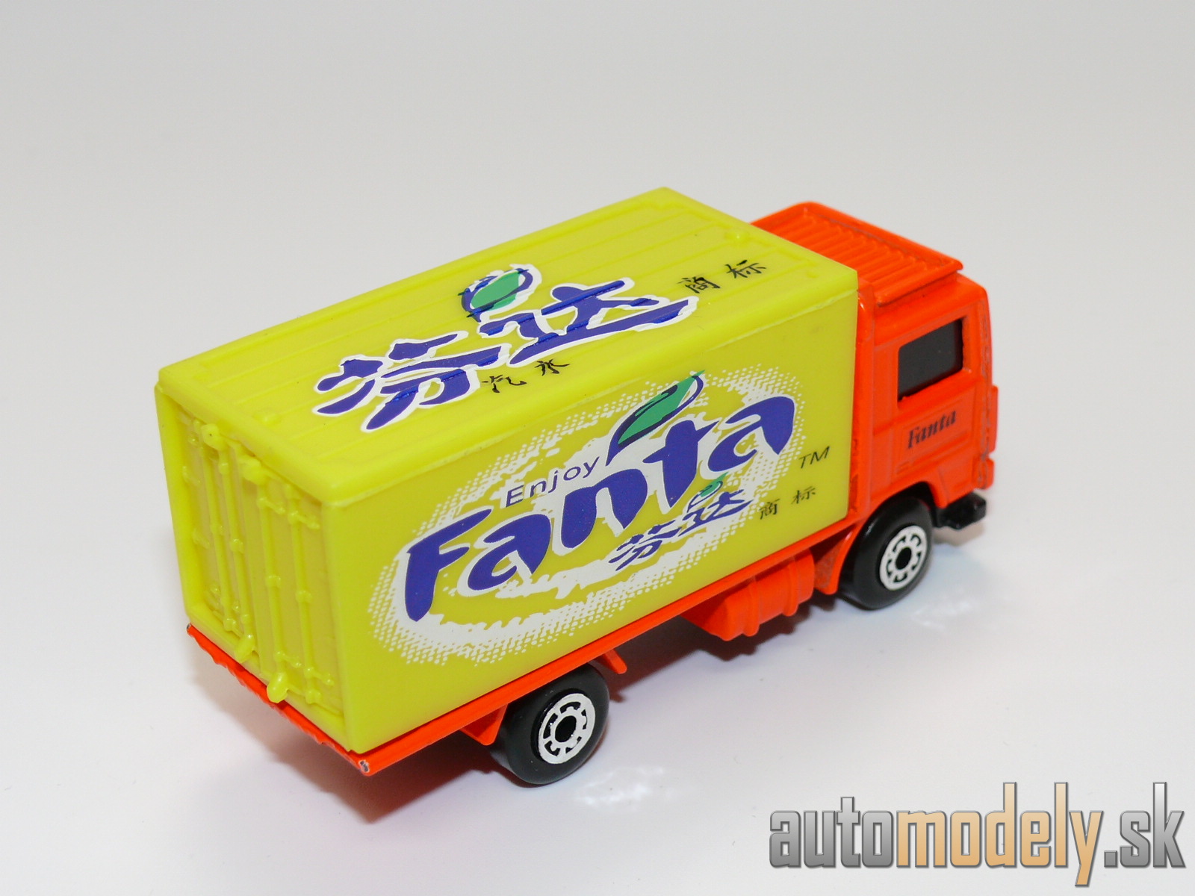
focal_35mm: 68
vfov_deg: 21.6
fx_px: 2347
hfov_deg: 28.6
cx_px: 598
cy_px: 448
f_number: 4
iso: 100
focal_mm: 10.9
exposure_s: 1/30
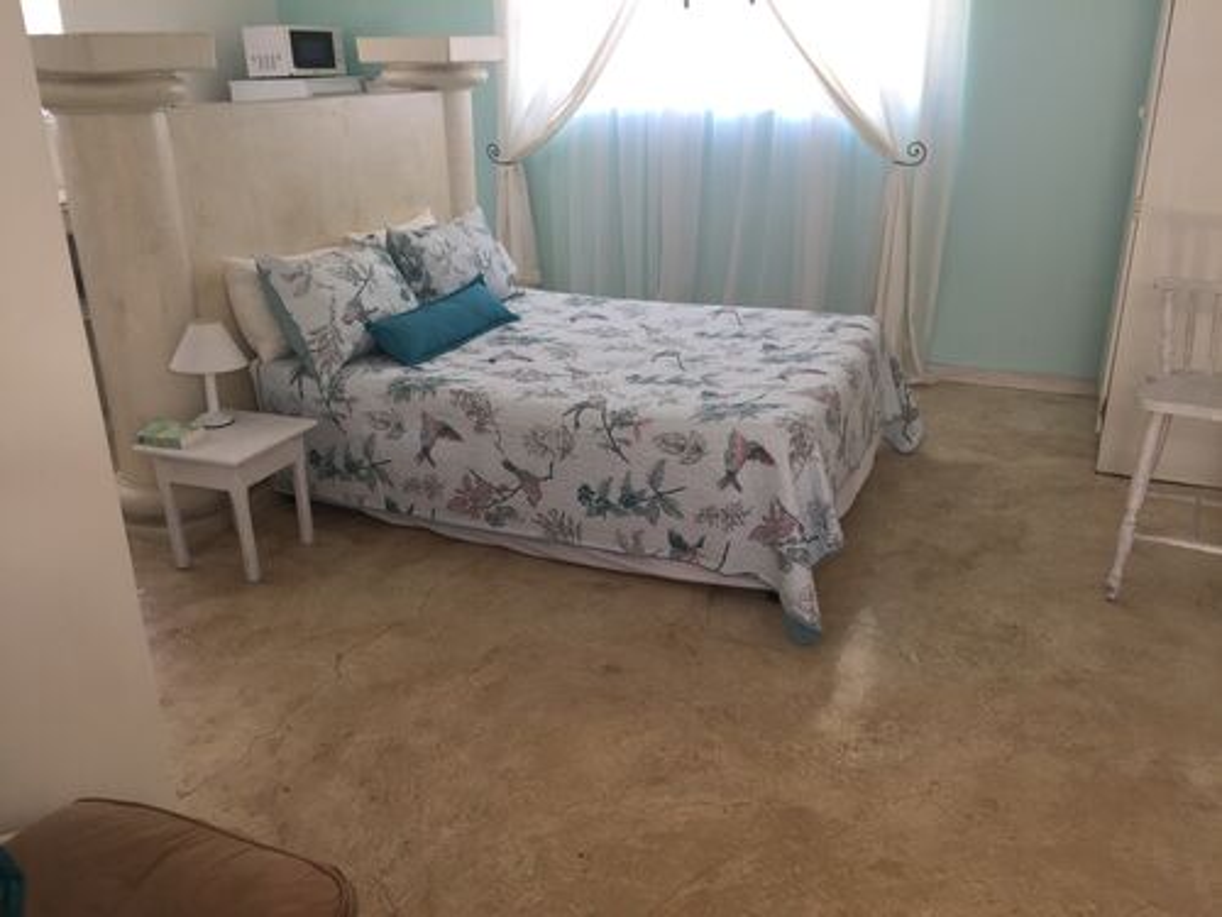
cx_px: 611
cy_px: 458
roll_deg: +0.6
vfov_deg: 48.2
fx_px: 1024
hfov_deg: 61.7
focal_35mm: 29
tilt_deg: -20.7
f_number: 2.2
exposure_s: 1/40
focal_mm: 4.15
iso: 32
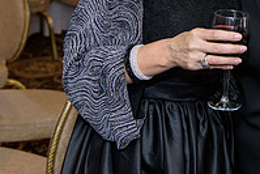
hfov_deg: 19.9
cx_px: 264
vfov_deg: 13.2
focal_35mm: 99
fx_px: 715
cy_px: -75
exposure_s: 1/125
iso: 1600
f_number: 3.2
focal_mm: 34
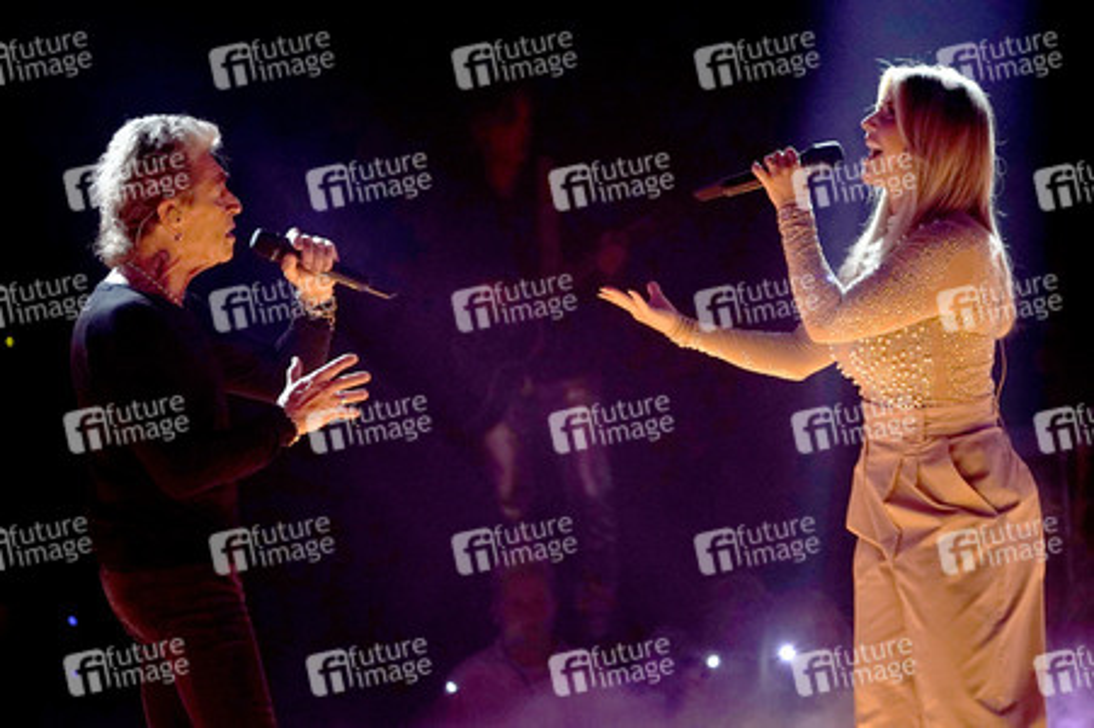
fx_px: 6073
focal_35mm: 200
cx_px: 547
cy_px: 364
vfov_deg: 6.9
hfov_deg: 10.3
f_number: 5.6
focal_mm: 200
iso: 3200
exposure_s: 1/200
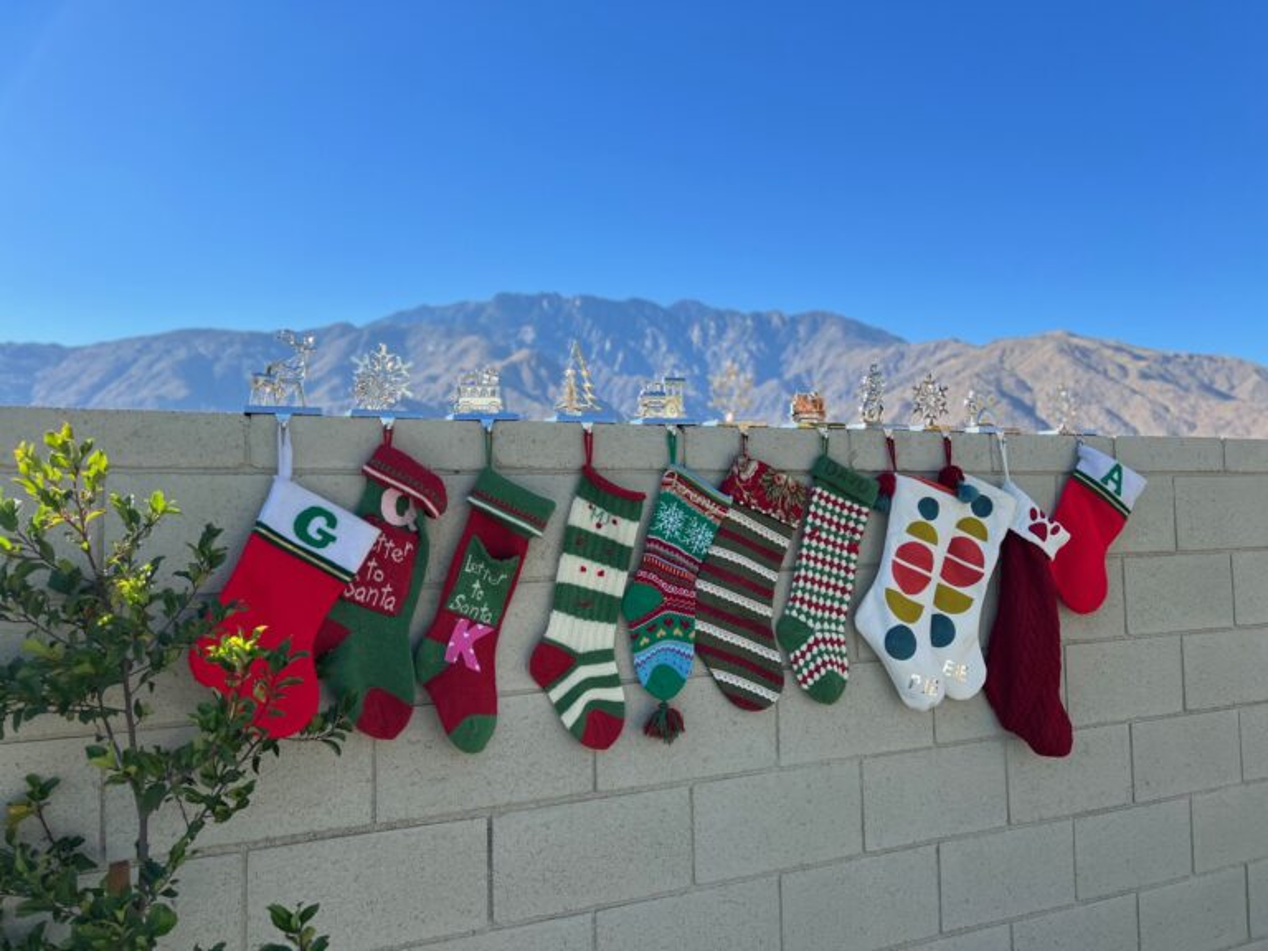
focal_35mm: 26
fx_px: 952
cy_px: 476
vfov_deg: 53.1
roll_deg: +0.5
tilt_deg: +0.9
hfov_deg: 67.3
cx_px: 634
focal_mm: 5.7
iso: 50
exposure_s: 1/2915
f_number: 1.5
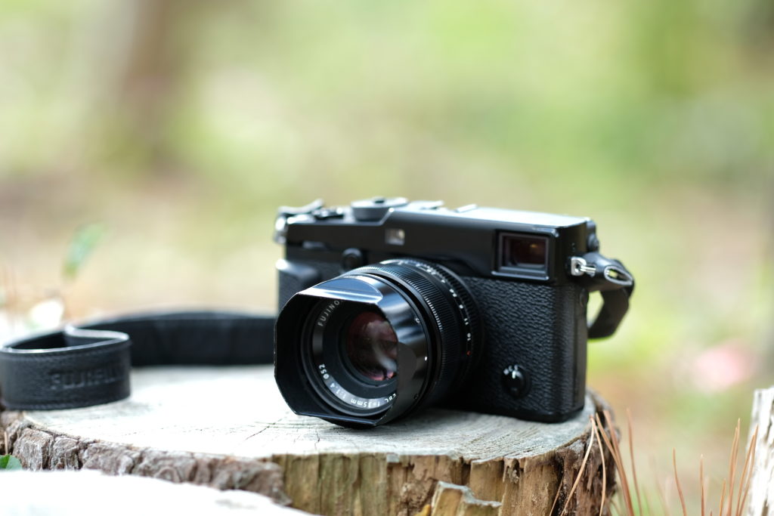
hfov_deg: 15.2
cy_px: 258
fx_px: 2903
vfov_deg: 10.2
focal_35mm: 135
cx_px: 387
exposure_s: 1/200
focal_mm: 90
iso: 100
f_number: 2
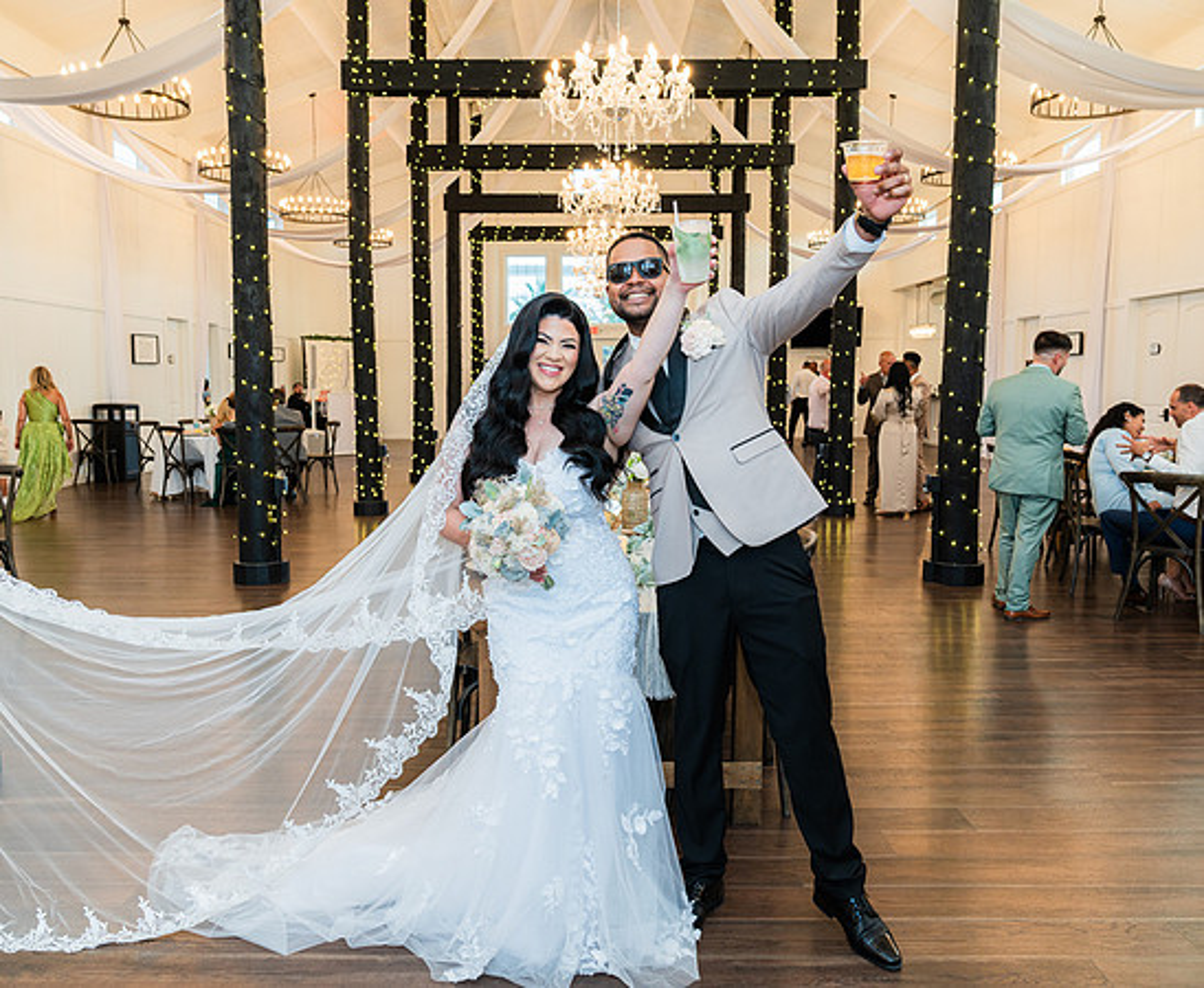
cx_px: 578
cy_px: 493
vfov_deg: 51.7
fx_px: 1020
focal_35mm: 28
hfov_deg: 61.1
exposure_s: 1/60
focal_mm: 24
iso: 400
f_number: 4
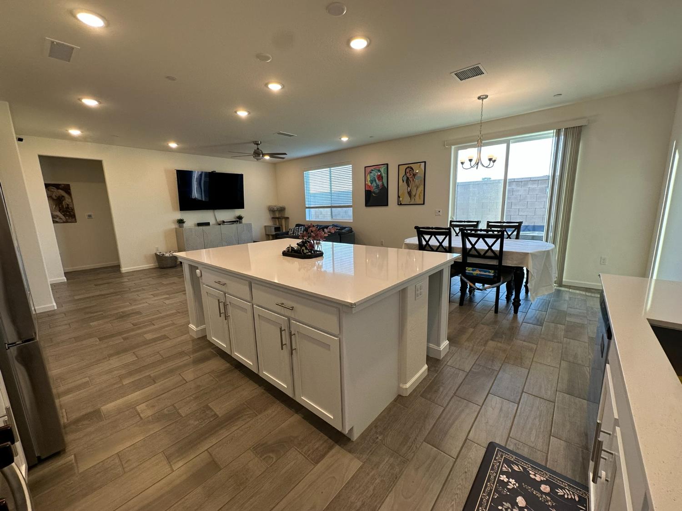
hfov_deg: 102.1
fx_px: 276
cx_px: 341
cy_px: 256
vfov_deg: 85.7
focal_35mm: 14
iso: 125
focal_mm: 2.22
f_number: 2.2
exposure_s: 1/120
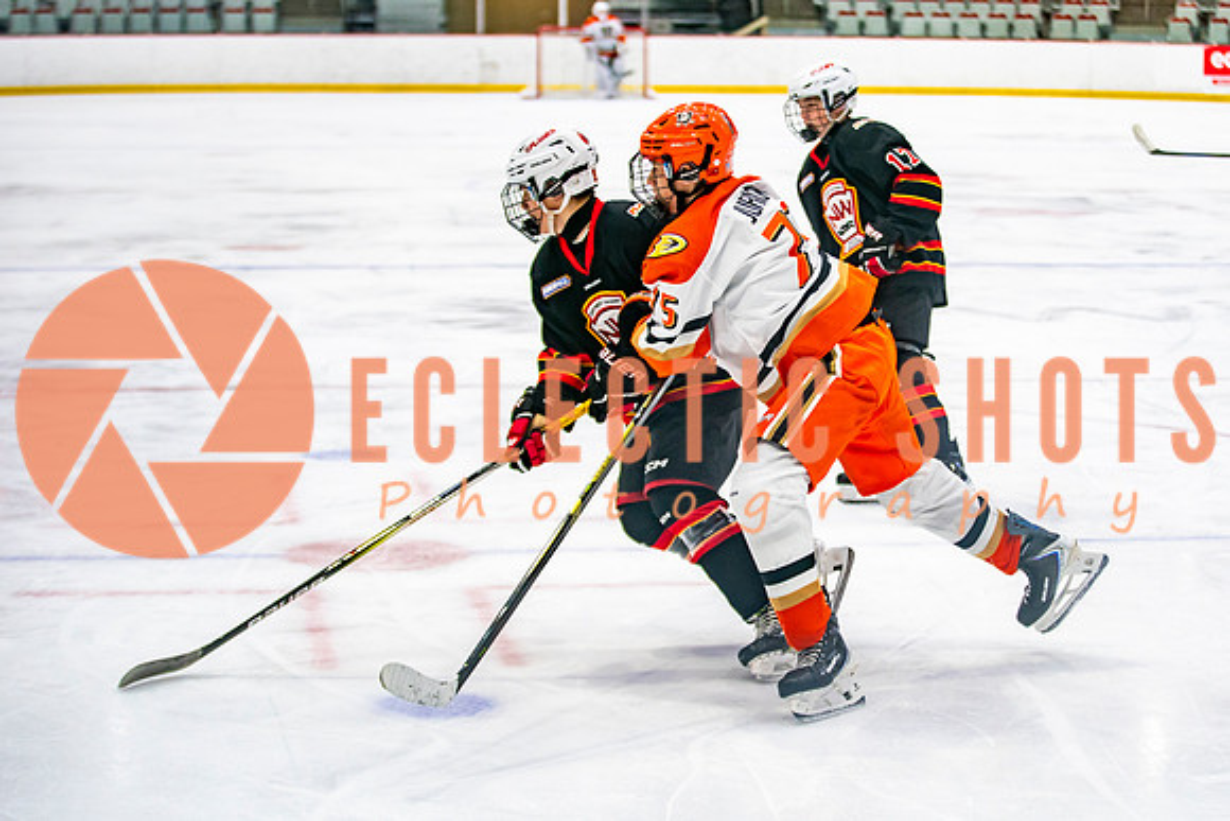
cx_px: 763
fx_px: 3051
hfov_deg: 22.7
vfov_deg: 15.3
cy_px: 358
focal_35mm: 89
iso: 1250
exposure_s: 1/640
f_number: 2.8
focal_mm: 70
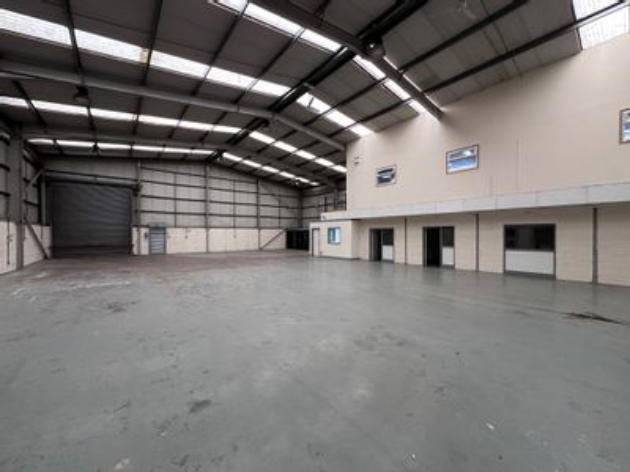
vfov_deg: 85.7
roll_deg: -0.1
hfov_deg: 102.1
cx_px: 315
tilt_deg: -0.4
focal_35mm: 14
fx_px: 255
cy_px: 236
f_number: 2.2
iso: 250
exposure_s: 1/99
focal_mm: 2.22
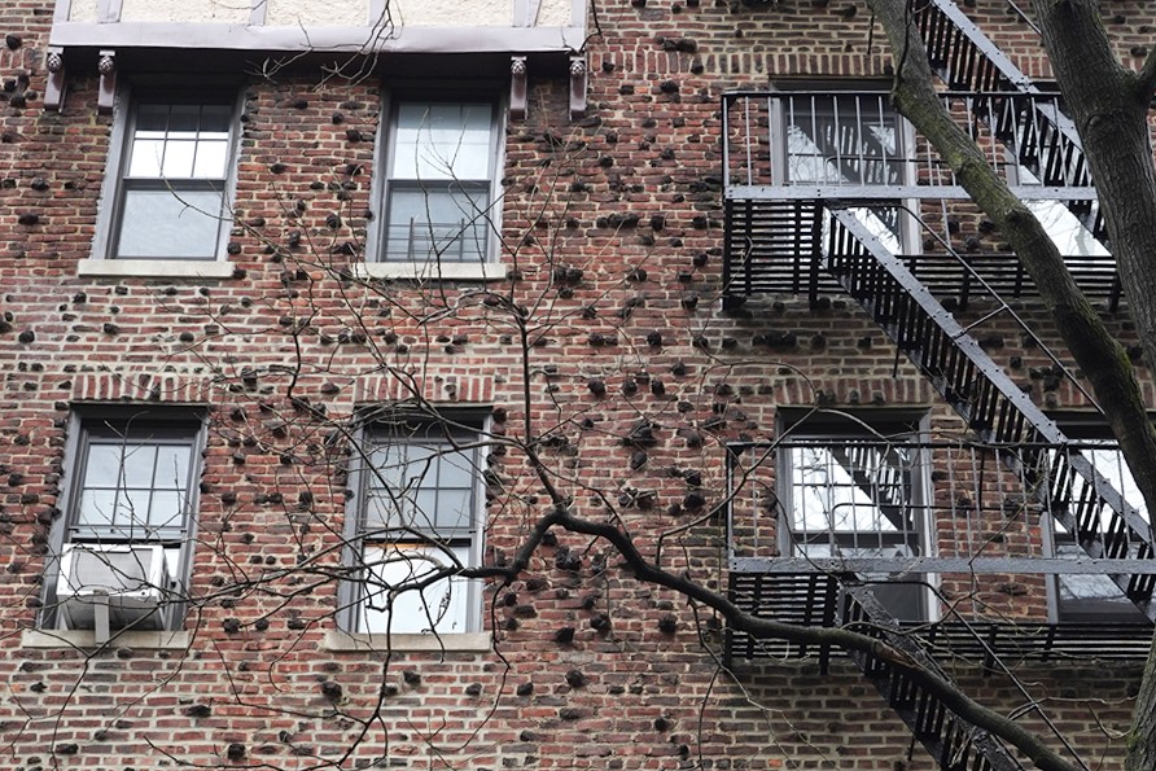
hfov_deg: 27.3
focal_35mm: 74
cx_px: 696
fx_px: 2376
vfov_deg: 17.8
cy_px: 857
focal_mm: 33
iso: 400
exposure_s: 1/100
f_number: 8
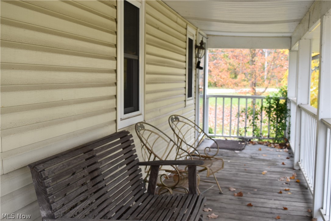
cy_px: 110
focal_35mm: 42
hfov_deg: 46.4
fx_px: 386
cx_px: 166
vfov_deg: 31.9
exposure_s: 1/100
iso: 400
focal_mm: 28
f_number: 5.6
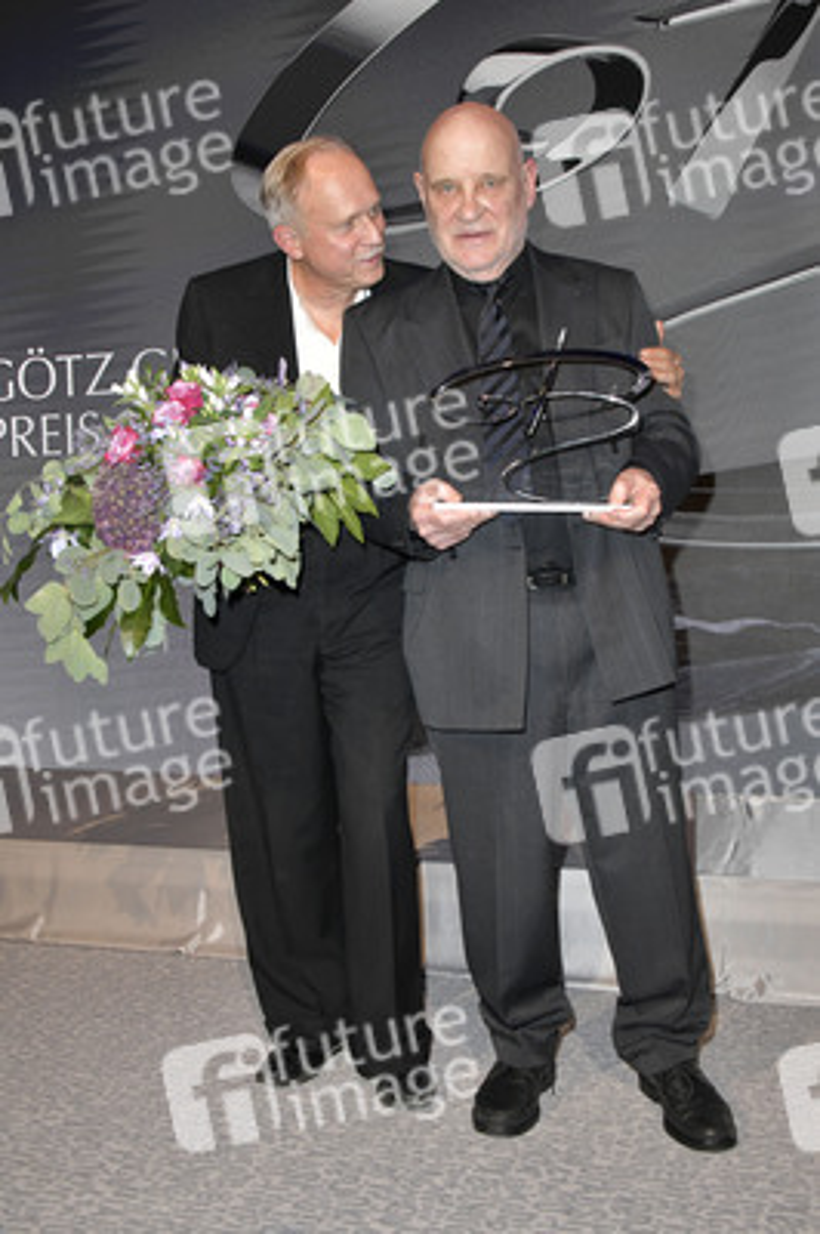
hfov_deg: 41.0
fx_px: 1095
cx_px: 410
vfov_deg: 58.8
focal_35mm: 32
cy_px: 617
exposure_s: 1/250
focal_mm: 32
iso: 2000
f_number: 6.3
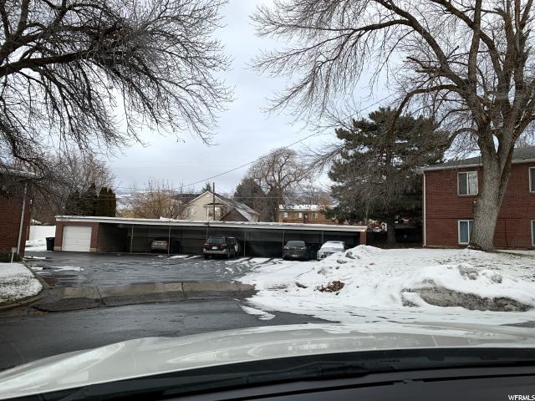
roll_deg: -1.6
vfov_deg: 53.1
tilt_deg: +7.2
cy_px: 200
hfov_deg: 67.3
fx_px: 402
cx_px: 268
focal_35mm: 26
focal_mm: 4.25
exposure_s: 1/121
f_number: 1.8
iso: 25
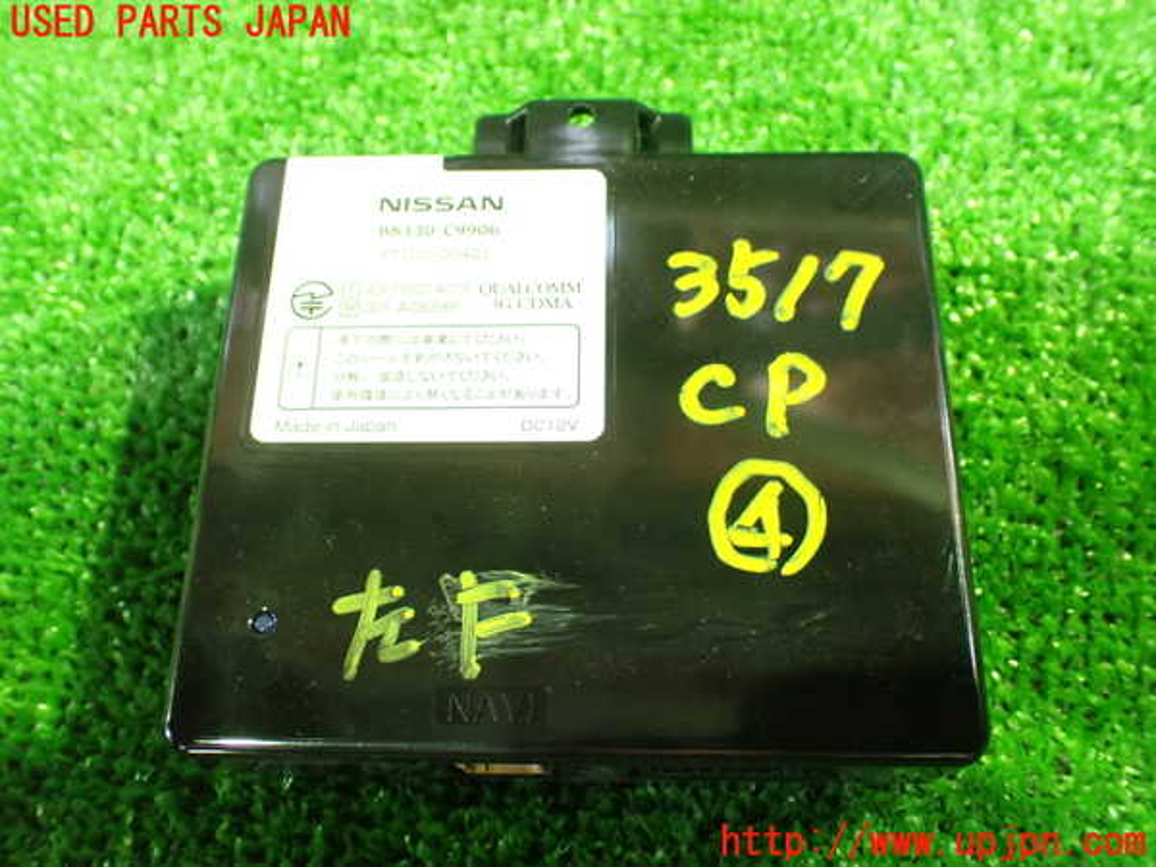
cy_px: 434
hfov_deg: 56.8
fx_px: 1069
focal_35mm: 32
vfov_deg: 44.2
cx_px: 578
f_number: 2.4
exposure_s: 1/30
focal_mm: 5.79
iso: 1250
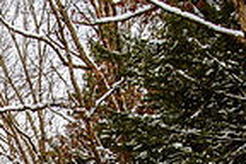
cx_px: -51
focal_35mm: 153
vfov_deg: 8.6
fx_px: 1045
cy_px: 313
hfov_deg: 13.1
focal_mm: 38
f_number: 9
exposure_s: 1/200
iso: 100
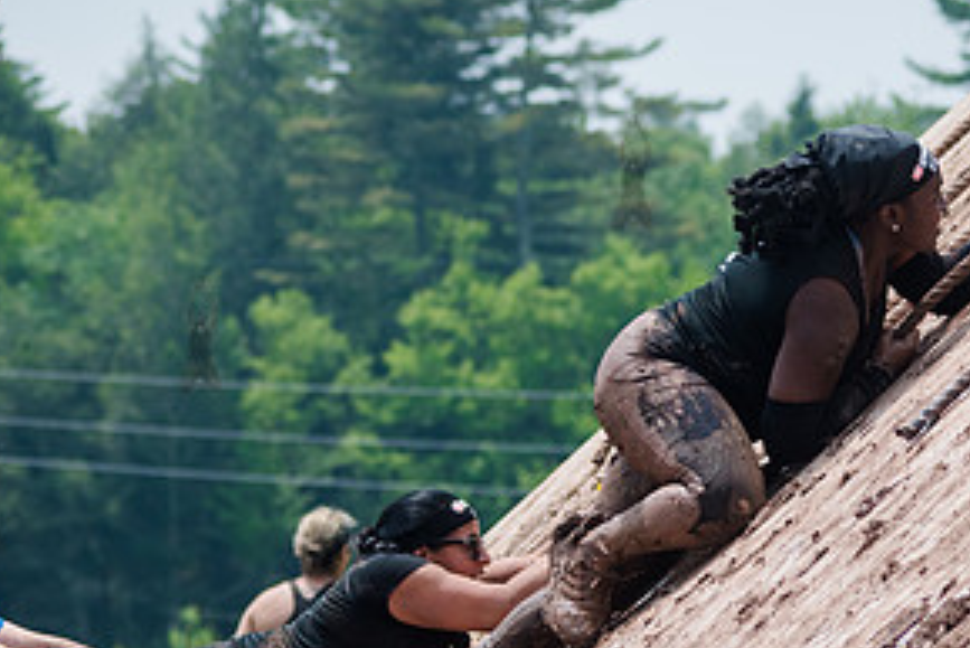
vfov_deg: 6.0
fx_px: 6146
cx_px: 742
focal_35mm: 228
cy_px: 382
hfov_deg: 9.0
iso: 400
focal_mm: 86
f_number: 4
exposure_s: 1/3200
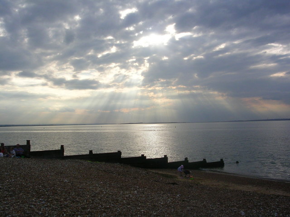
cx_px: 145
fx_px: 318
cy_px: 108
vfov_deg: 37.7
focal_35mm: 38
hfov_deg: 49.0
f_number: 5.6
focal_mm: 5.8
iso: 71
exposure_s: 1/461
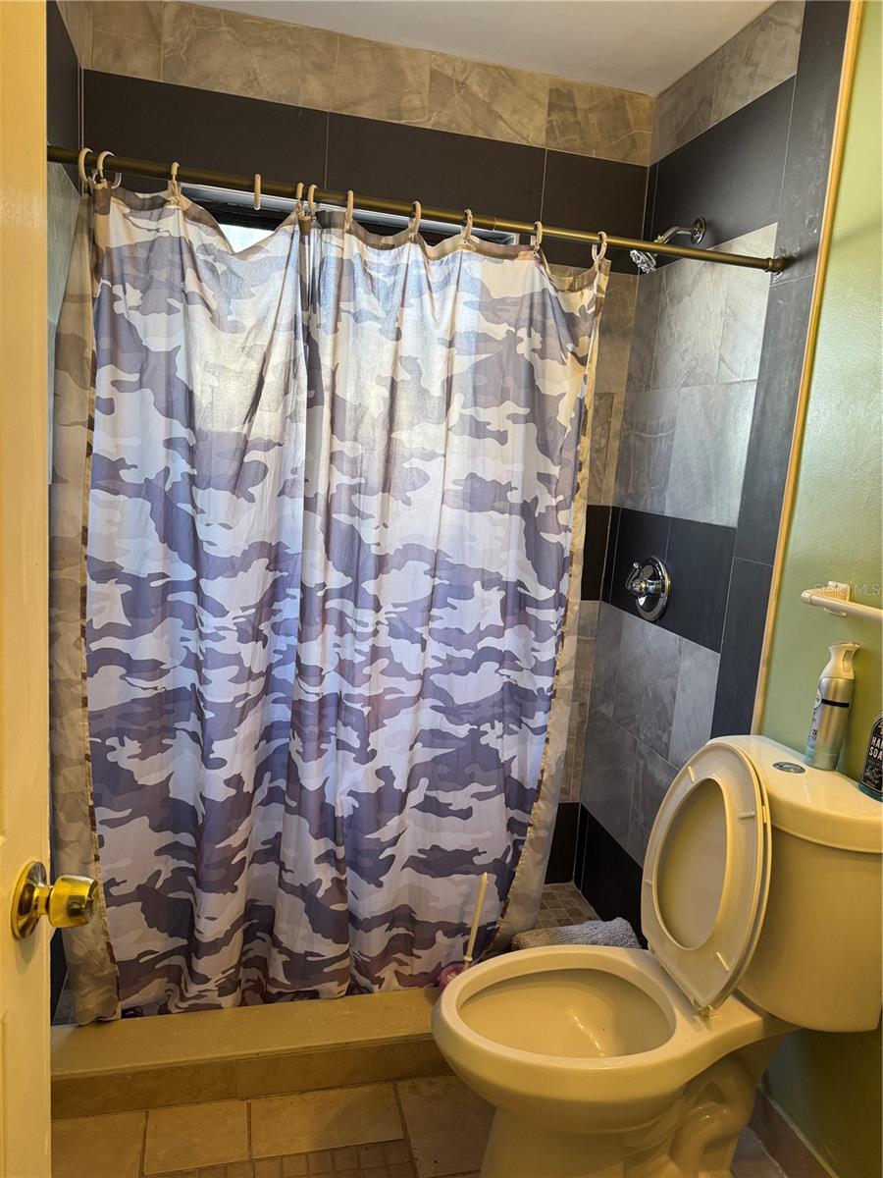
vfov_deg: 71.6
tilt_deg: -8.6
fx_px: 816
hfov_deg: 56.8
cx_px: 442
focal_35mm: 24
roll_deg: -3.2
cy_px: 589
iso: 200
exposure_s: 1/120
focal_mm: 6.76
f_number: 1.78
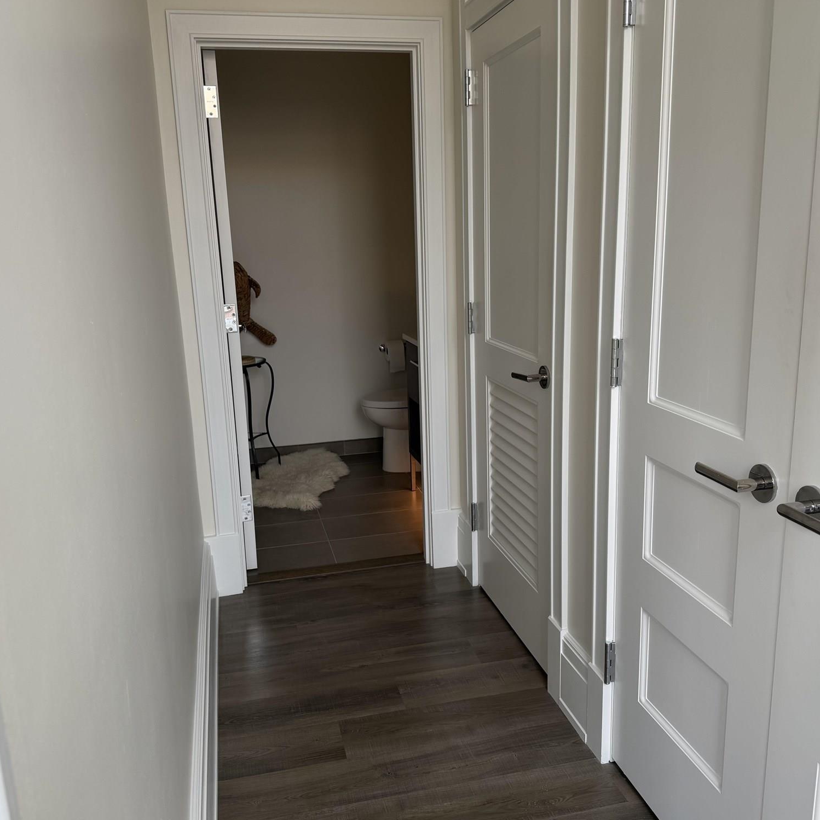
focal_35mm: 29
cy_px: 409
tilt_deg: -11.9
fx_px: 777
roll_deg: +2.7
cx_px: 408
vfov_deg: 55.6
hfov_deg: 55.6
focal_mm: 6.76
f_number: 1.78
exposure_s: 1/234
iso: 64
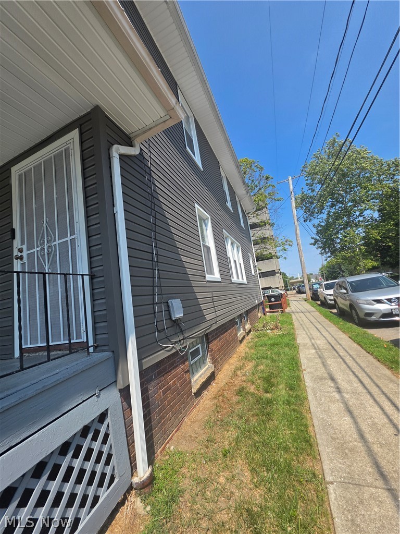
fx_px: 200
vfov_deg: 106.2
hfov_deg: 89.9
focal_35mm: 13
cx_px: 200
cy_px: 267
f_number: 1.9
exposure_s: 1/2000
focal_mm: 2.2
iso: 50
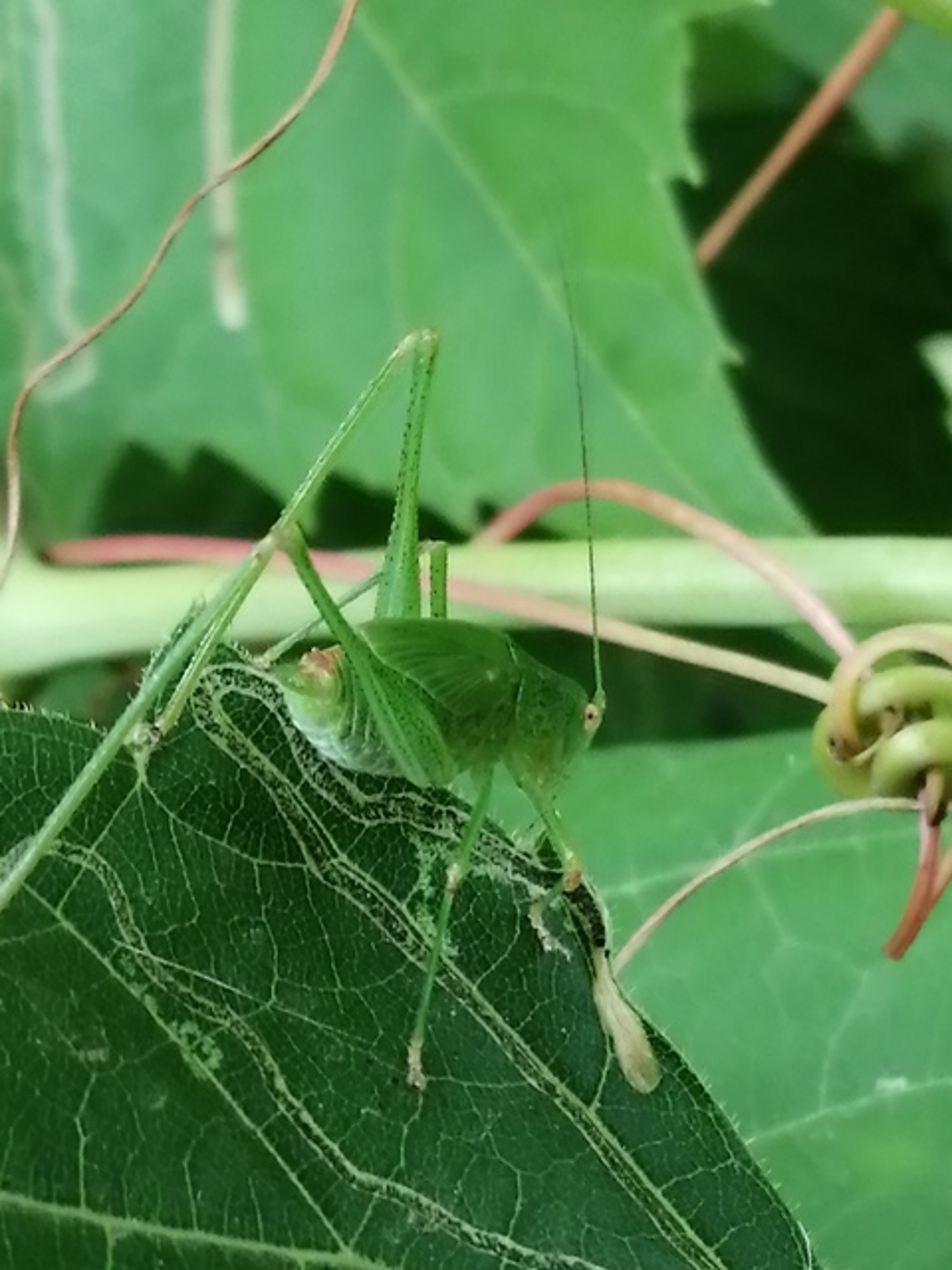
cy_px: 635
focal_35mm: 104
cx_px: 476
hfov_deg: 14.2
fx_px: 3814
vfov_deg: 18.9
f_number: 1.8
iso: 64
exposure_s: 1/60
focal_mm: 3.46
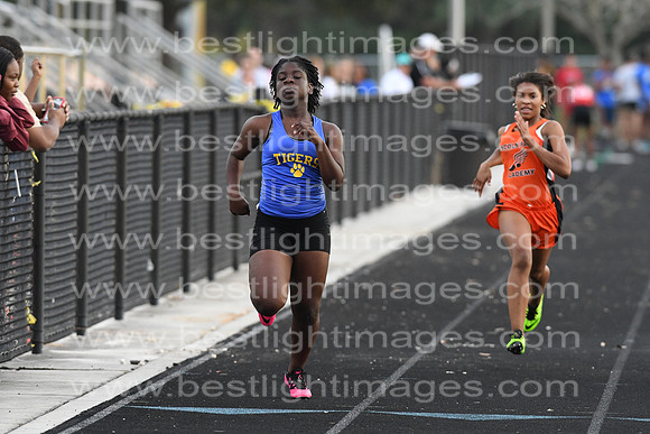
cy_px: 217
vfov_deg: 3.1
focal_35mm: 450
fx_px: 8127
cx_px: 325
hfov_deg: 4.6
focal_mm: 300
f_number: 4
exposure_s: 1/1600
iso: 2000
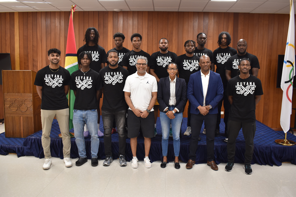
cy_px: 98
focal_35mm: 30
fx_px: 247
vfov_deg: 43.6
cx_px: 148
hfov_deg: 61.9
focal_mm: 20
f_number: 3.8
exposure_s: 1/40
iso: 500
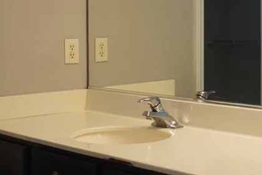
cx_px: 280
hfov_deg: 22.9
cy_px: 23
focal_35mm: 84
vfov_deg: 16.1
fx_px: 613
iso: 500
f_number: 4
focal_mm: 23
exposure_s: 1/160
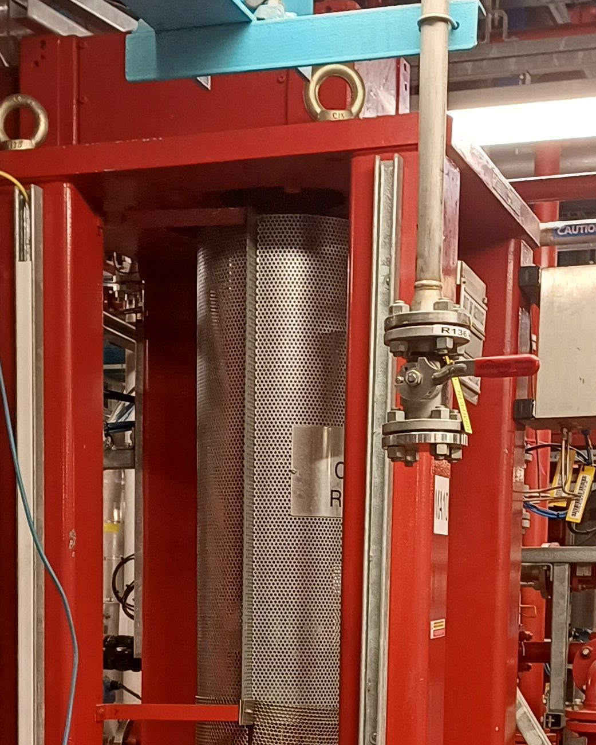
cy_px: 787
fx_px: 1653
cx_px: 254
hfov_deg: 20.4
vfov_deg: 24.0
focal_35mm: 75
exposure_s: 1/50
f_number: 1.8
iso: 320
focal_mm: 4.65
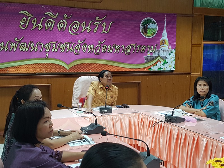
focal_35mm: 26
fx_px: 168
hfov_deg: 67.3
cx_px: 112
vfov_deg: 53.1
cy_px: 84
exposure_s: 1/50
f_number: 1.7
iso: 125
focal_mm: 4.2
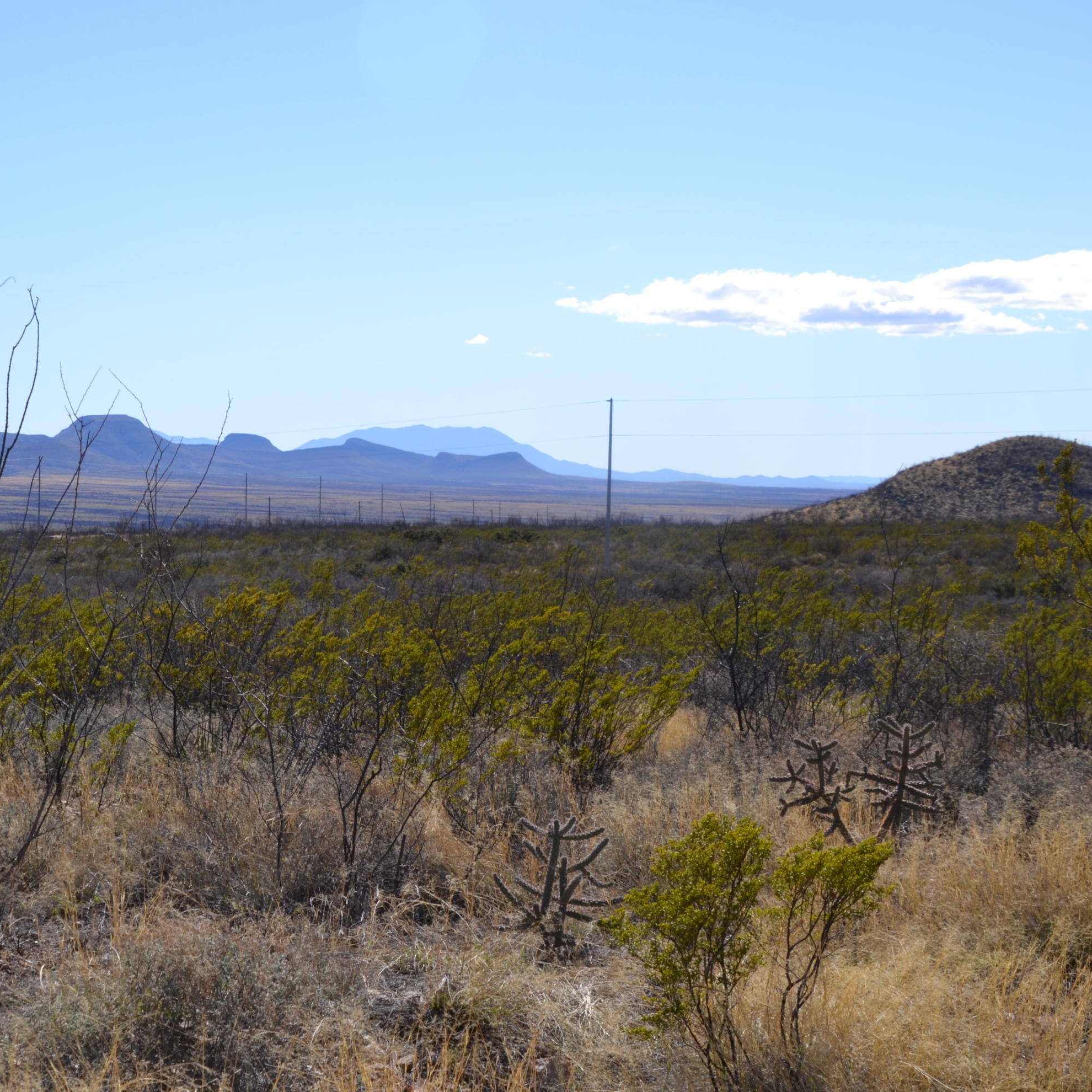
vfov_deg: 20.4
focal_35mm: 85
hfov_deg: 20.2
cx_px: 269
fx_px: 3034
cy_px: 541
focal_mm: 44
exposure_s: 1/200
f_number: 9
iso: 100
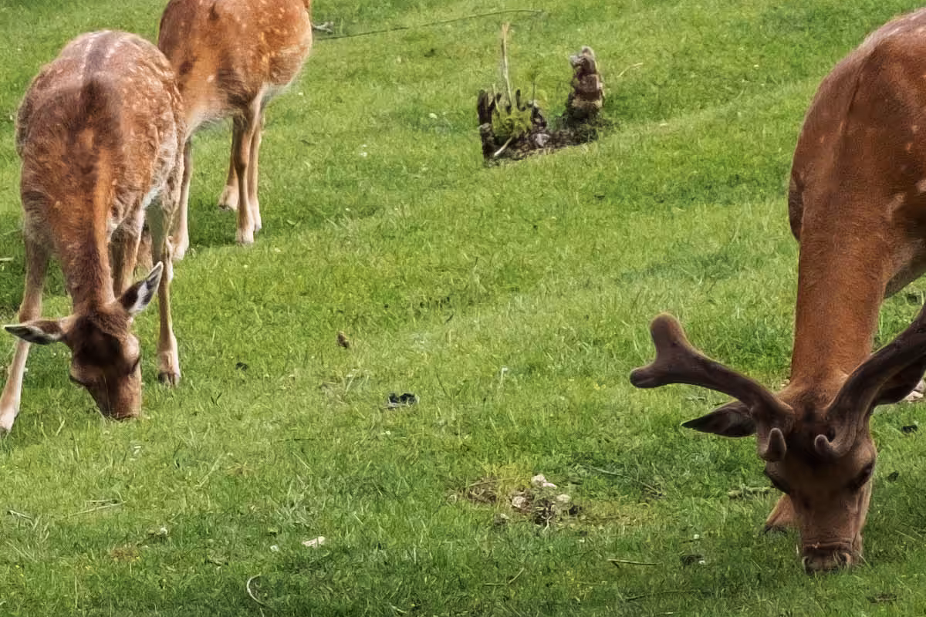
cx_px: 210
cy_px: -585
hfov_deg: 5.3
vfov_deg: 3.5
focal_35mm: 390
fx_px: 10031
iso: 200
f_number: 8
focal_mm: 50
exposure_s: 1/250
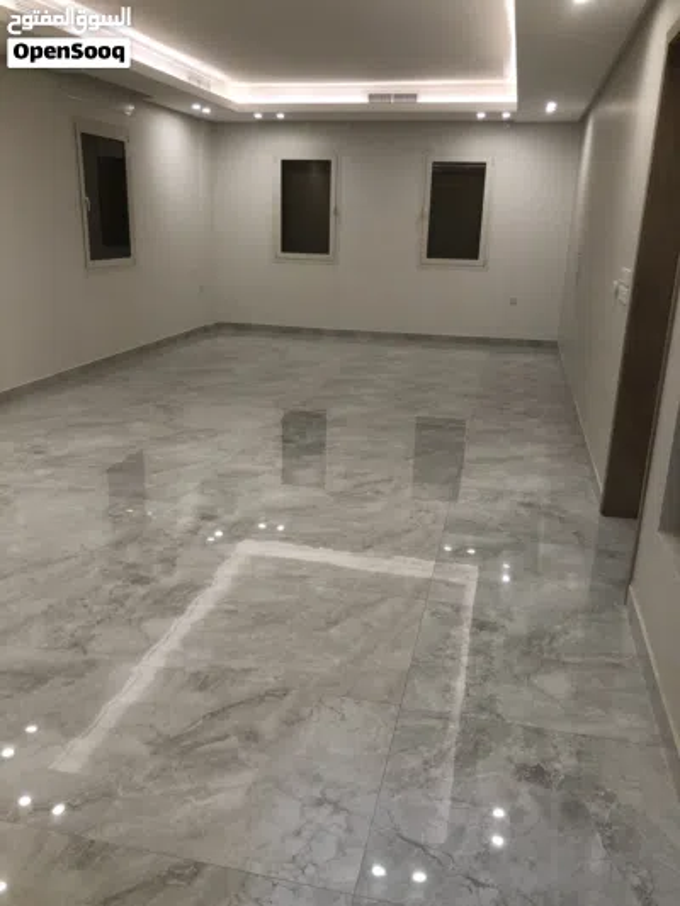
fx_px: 733
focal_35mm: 28
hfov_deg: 49.8
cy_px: 453
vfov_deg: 63.4
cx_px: 340
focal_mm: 3.99
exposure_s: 1/33
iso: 25
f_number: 1.8
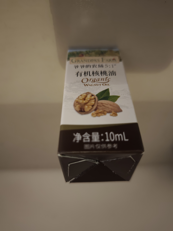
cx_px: 86
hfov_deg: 58.9
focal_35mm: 23
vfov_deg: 73.9
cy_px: 116
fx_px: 153
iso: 2500
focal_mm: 6.55
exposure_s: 1/25
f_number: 1.62
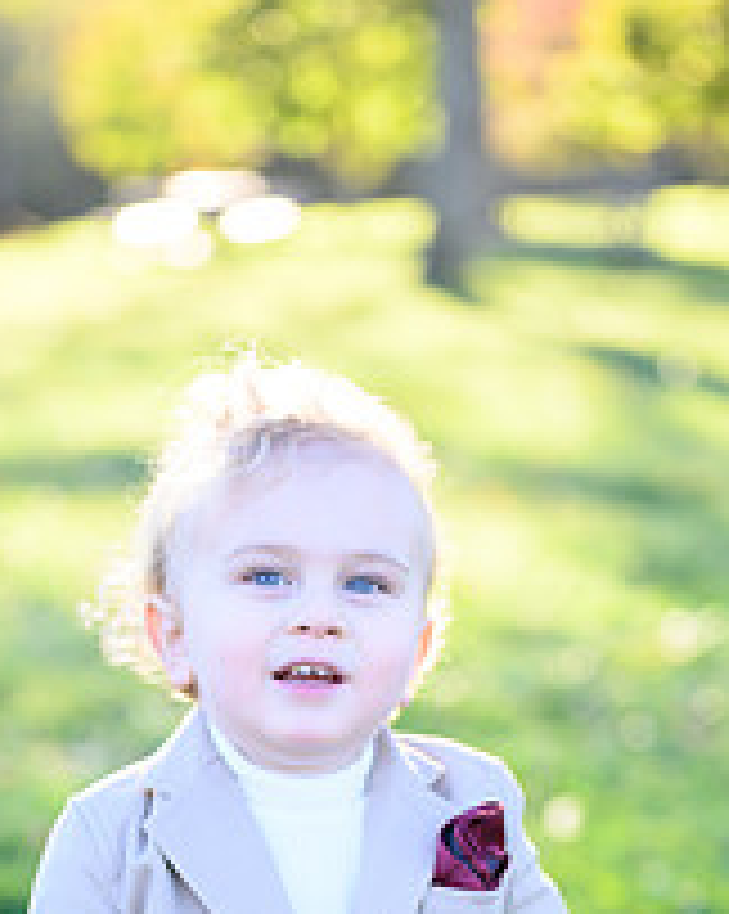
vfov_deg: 17.9
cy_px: 950
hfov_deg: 14.8
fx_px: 2809
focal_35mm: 104
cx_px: 290
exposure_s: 1/800
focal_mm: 50
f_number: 2
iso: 320
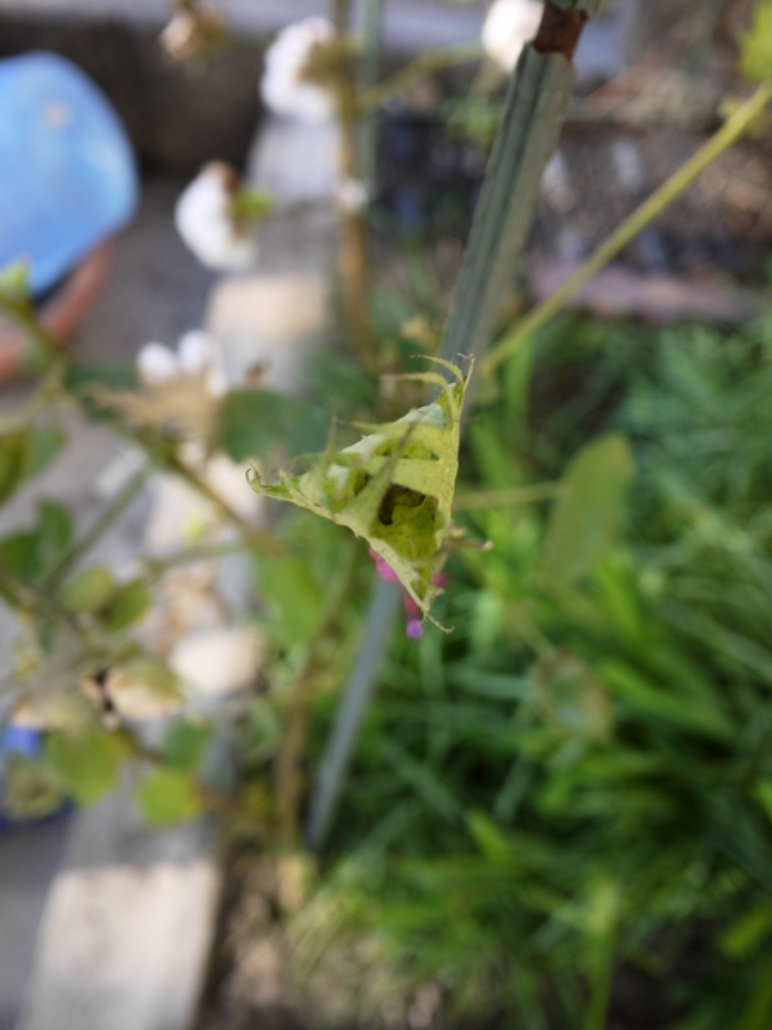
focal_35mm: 28
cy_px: 515
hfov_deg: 49.7
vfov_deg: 63.4
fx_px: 833
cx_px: 386
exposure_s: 1/160
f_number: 3.2
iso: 100
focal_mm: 14
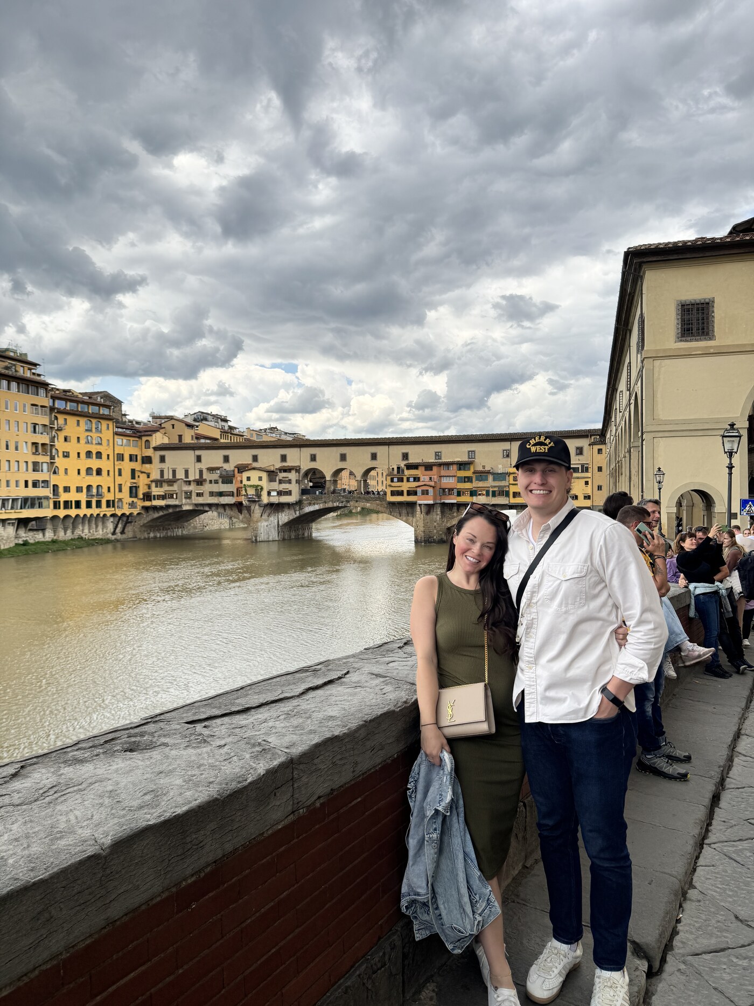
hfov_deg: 56.8
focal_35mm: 24
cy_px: 503
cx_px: 377
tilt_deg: -0.7
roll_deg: +1.0
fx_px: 697
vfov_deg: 71.6
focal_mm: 6.76
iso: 80
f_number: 1.78
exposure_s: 1/2252
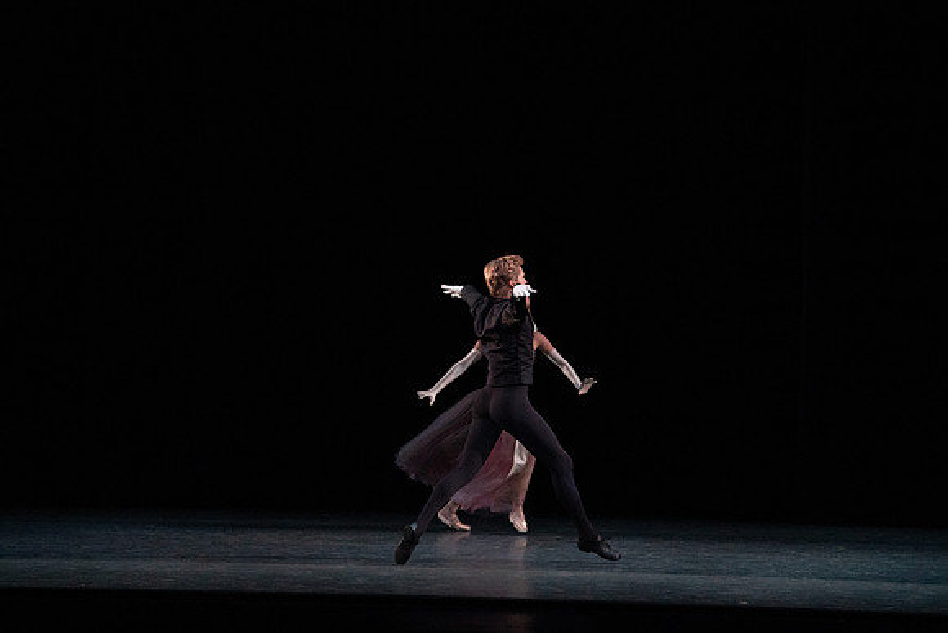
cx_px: 474
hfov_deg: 13.3
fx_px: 4056
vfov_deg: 8.9
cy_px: 316
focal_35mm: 154
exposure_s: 1/400
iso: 16000
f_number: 5.6
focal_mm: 154
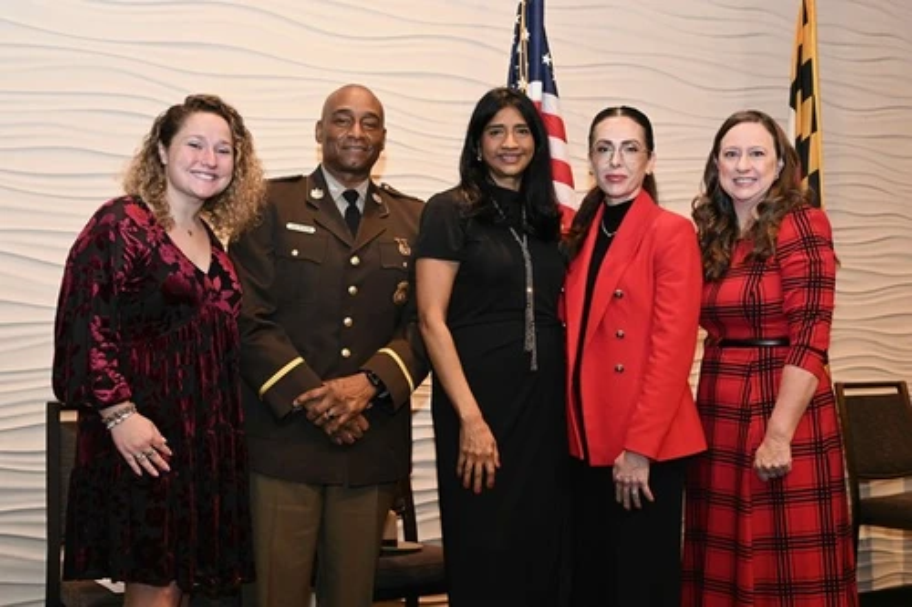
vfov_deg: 34.2
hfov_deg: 49.6
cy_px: 304
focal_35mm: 39
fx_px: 988
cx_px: 456
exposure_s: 1/160
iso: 3200
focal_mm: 39
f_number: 5
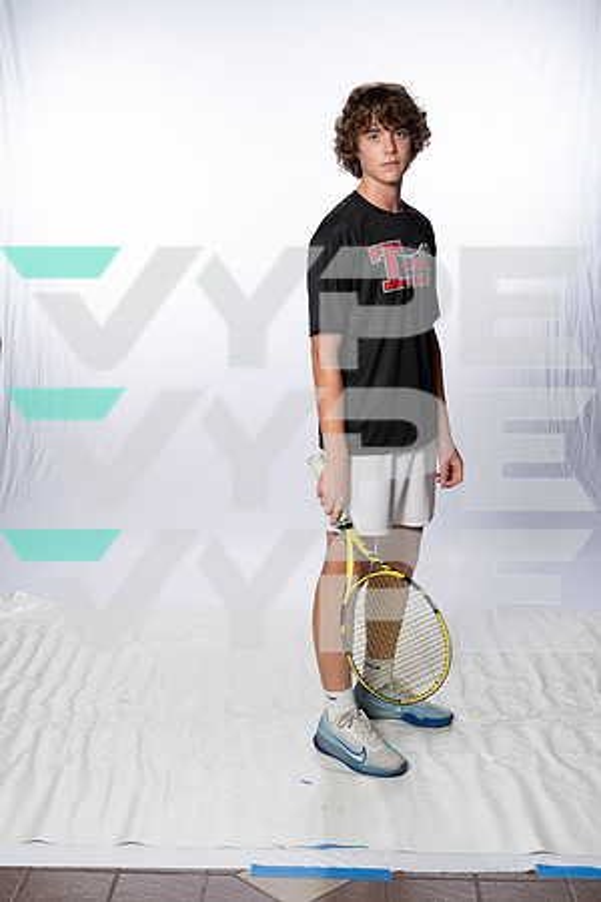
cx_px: 300
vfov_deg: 41.9
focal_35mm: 47
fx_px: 1177
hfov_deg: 28.6
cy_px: 451
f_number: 8
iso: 640
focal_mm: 47
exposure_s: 1/250
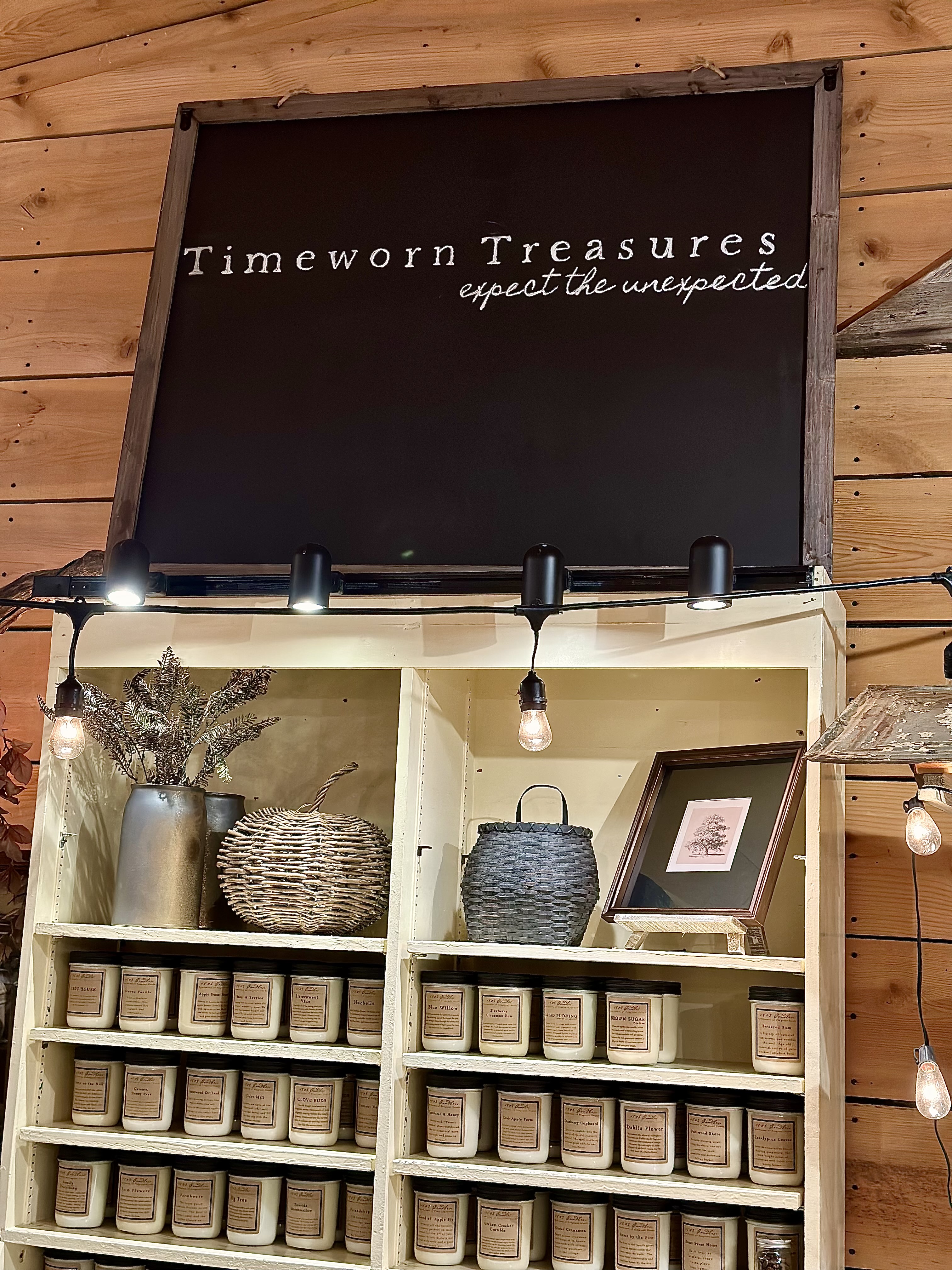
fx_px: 1760
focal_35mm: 48
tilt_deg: +7.7
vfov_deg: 39.7
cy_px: 635
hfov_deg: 30.3
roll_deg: -1.8
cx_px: 476
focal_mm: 6.86
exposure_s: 1/60
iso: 160
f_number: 1.78
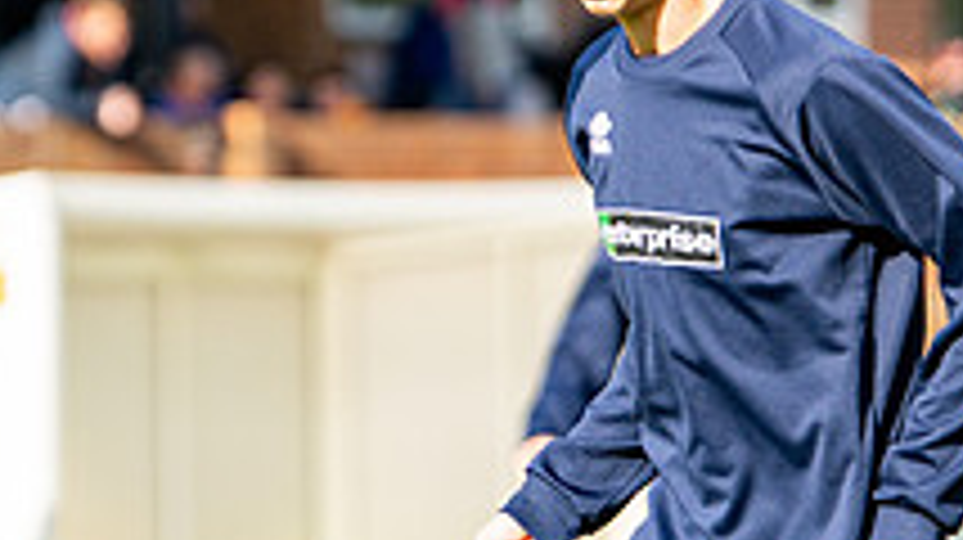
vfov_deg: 2.5
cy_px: 491
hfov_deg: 4.5
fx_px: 12171
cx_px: 260
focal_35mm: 477
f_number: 1.4
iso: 100
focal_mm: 85
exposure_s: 1/5000
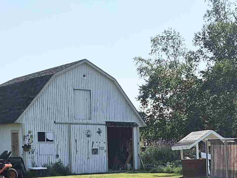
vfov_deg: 18.9
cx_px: 158
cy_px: 176
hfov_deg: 25.5
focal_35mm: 76
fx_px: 520
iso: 64
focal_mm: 5.4
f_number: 1.8
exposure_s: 1/7696
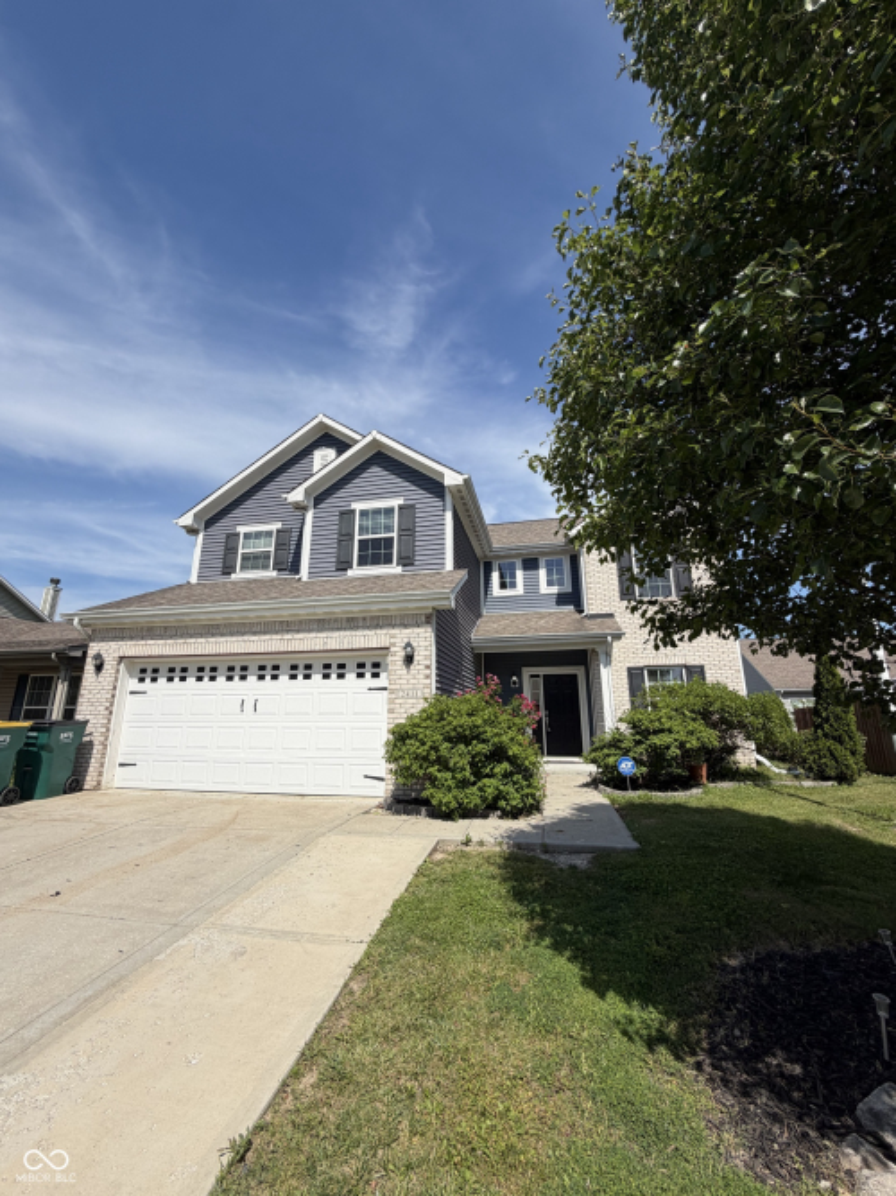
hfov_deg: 85.7
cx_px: 448
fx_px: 483
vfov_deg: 102.1
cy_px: 598
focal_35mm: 14
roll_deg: +0.2
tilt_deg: +14.5
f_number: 2.2
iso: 20
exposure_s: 1/970
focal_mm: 2.22
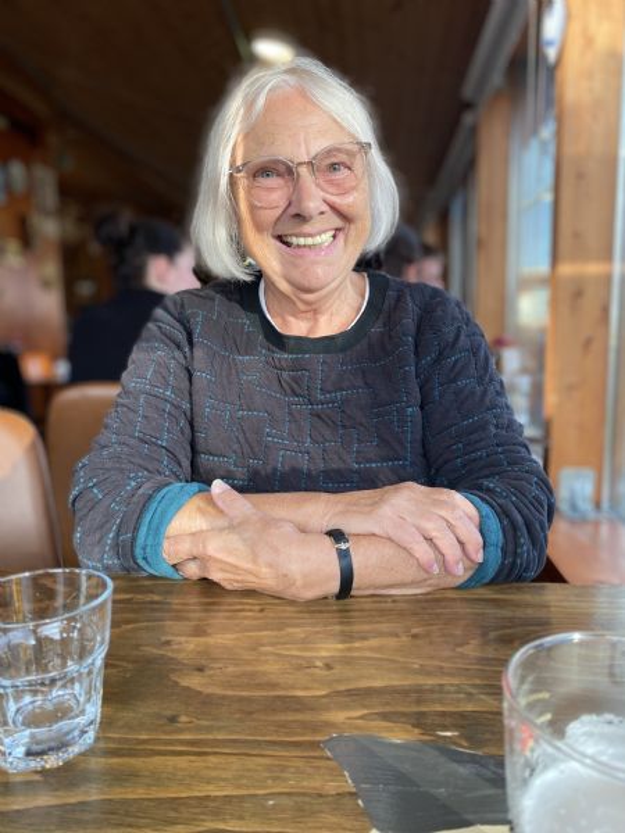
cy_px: 416
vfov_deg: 67.3
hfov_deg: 53.1
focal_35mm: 26
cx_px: 312
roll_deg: -0.3
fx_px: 626
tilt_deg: -7.5
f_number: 1.8
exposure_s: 1/134
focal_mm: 4.25
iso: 32
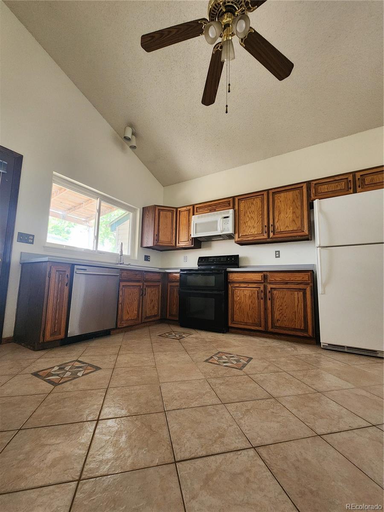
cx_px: 192
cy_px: 256
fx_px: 192
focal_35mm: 13
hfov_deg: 89.9
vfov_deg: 106.2
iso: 400
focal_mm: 2.2
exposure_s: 1/50
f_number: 2.2
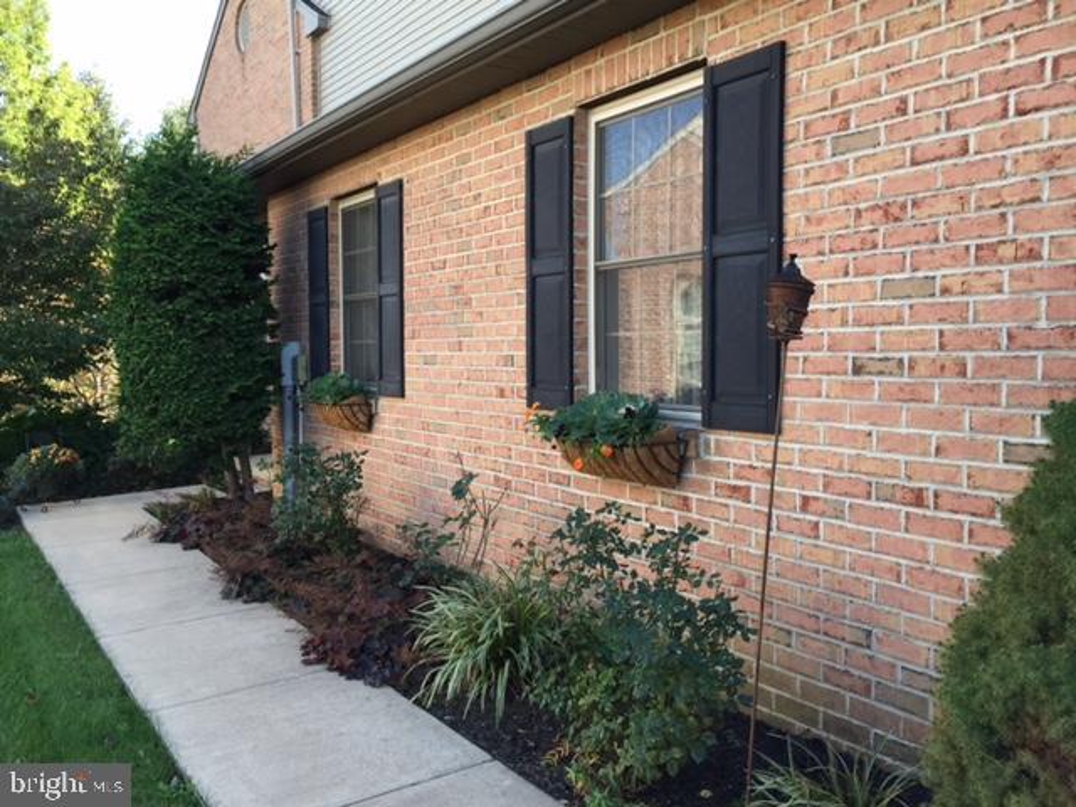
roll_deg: -0.3
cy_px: 404
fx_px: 901
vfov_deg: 48.2
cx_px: 538
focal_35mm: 29
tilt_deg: -3.3
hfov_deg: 61.7
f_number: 2.2
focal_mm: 4.15
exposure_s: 1/179
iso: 32
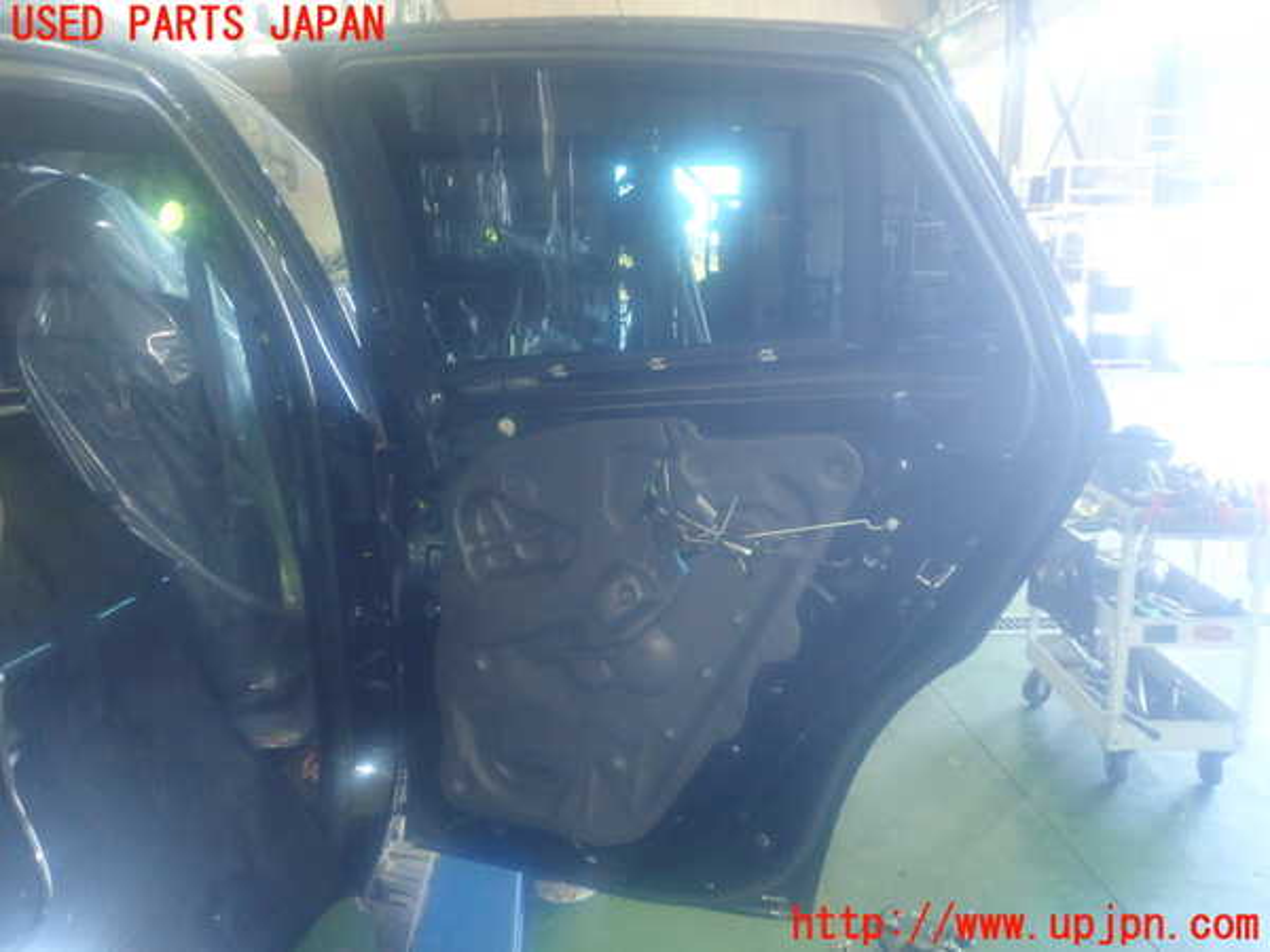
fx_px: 1101
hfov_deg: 60.0
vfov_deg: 46.8
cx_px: 635
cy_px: 476
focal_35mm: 30
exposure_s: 1/30
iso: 800
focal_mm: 5.5
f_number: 2.3
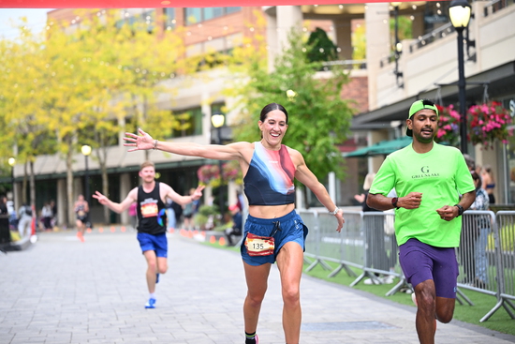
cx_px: 258
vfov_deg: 14.1
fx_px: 1388
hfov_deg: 21.0
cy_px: 172
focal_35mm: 97
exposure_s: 1/1250
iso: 1250
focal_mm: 97
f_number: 2.8
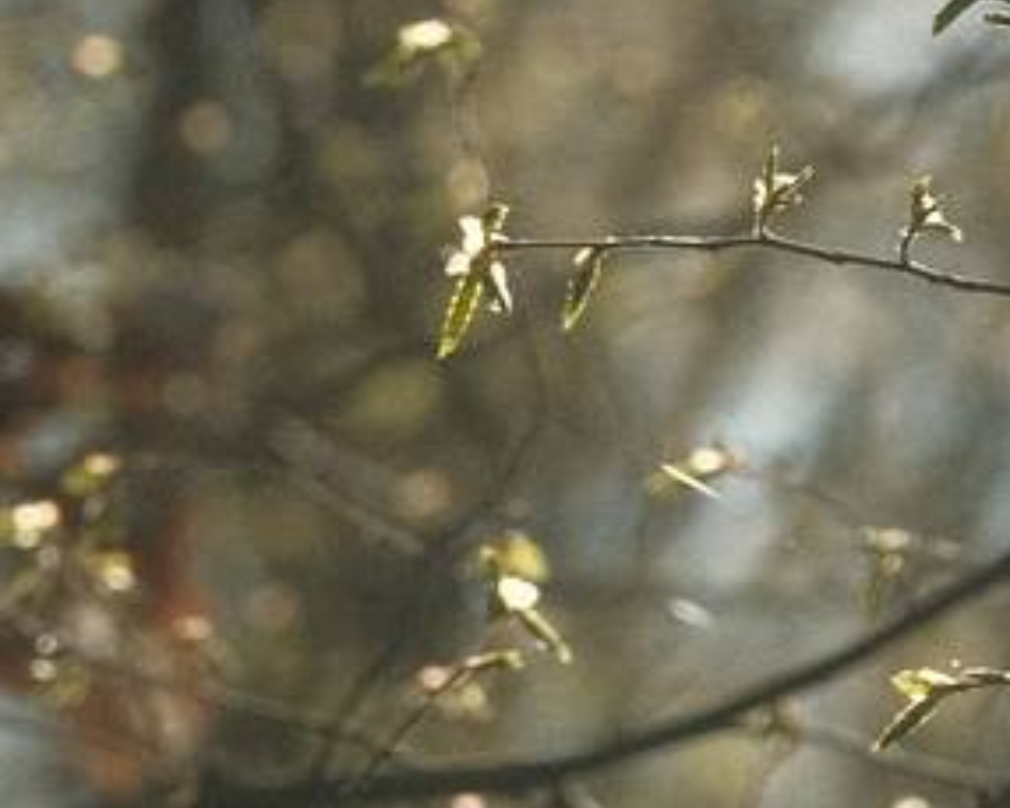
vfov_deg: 2.3
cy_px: 37
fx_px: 19795
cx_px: 2514
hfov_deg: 2.9
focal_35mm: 662
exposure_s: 1/800
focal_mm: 84.3
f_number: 6.4
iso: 320
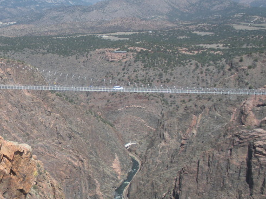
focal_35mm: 75
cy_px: 105
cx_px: -4
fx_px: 576
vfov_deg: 19.6
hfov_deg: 24.7
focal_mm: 6.3
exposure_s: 1/569
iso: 64
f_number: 3.5
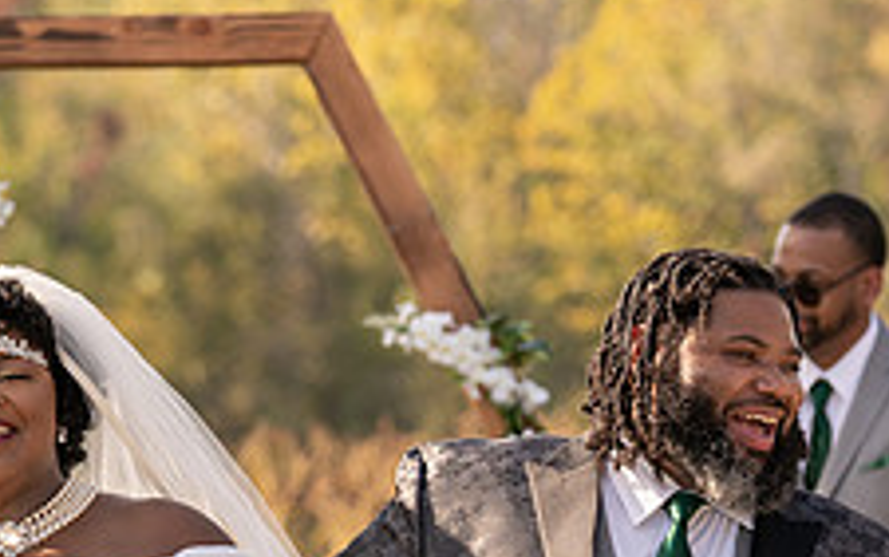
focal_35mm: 304
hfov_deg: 6.9
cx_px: 424
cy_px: 705
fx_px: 7371
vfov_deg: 4.3
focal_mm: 112
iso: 100
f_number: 4
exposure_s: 1/500
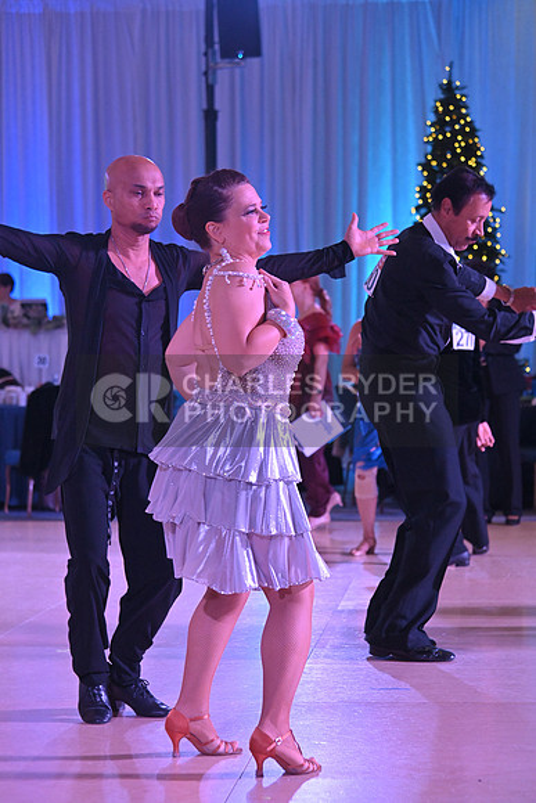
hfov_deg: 14.4
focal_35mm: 95
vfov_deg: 21.5
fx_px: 2120
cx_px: 268
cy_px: 402
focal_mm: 95
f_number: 5
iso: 4500
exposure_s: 1/320
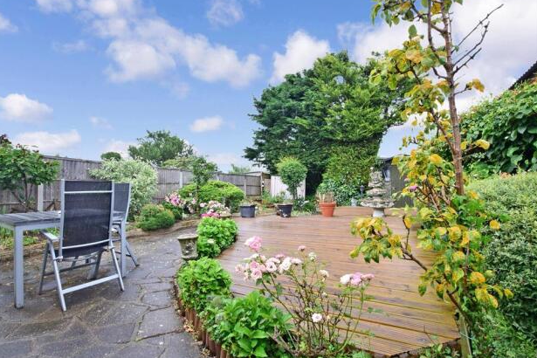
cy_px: 181
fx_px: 239
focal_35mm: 16
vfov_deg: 73.7
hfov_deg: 96.7
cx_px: 256
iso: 400
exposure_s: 1/100
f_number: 9
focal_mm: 10
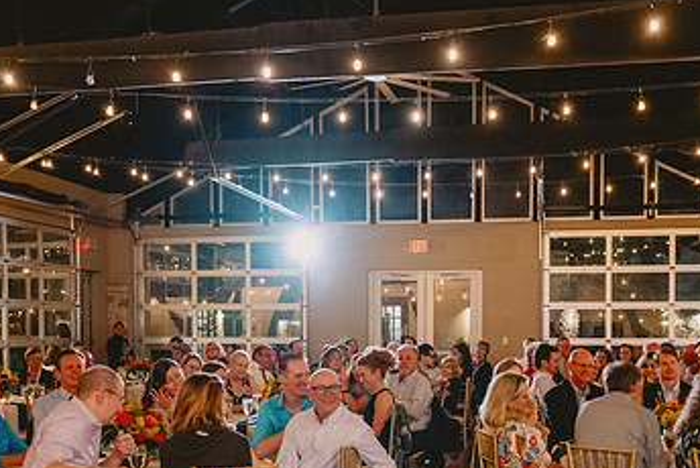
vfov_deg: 27.6
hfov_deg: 41.1
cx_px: 372
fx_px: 934
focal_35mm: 48
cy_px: 371
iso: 3200
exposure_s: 1/100
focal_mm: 28.5
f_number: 2.8
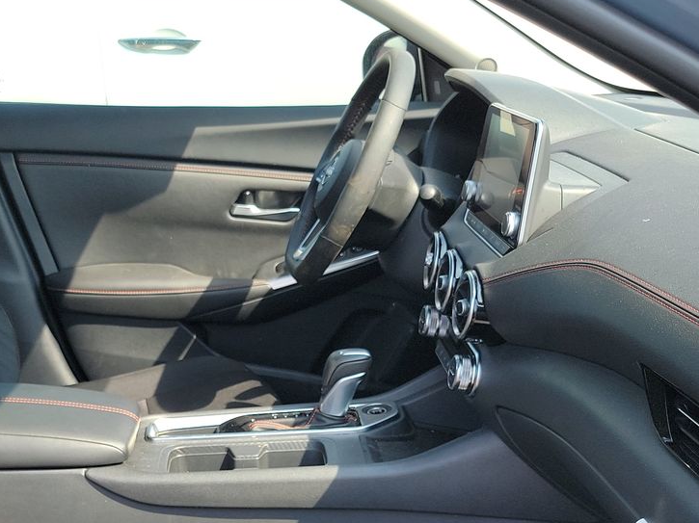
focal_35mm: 53
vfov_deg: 26.6
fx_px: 1070
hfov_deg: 35.8
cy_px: 470
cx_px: 229
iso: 50
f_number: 1.8
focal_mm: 6.7
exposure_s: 1/148
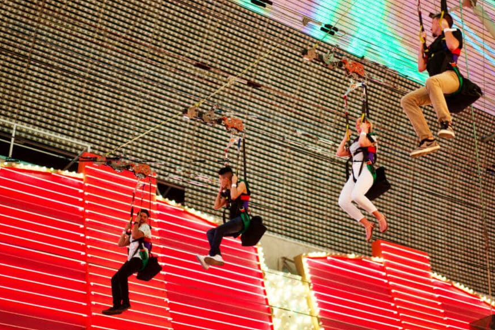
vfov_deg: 20.9
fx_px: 894
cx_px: 291
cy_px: 157
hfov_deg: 30.9
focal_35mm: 65
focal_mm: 55
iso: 320
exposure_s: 1/60
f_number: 1.8
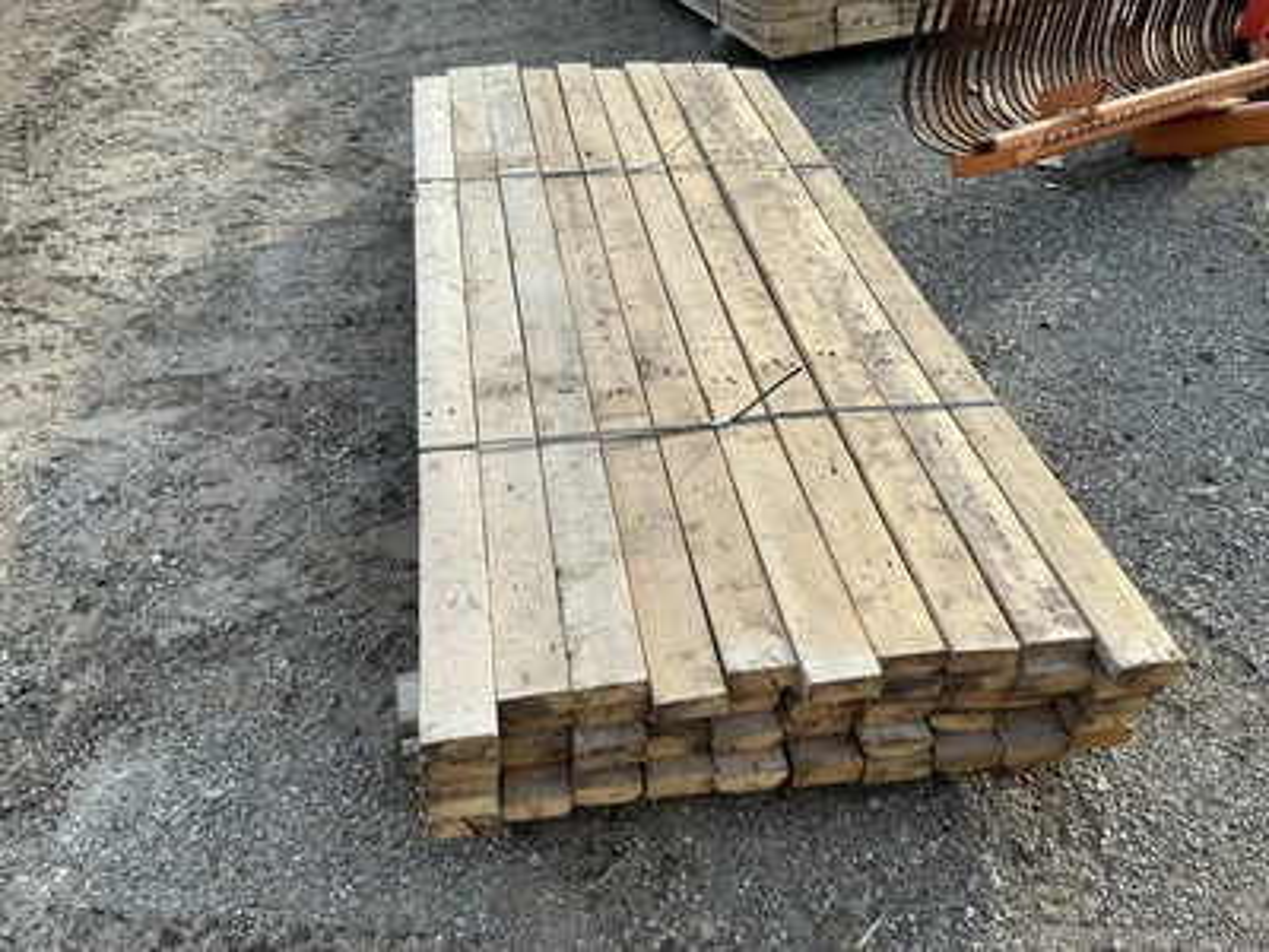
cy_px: 476
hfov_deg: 63.4
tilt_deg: -40.4
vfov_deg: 49.7
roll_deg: -0.7
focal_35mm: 28
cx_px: 634
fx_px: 1026
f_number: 1.8
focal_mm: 3
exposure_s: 1/642
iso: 25
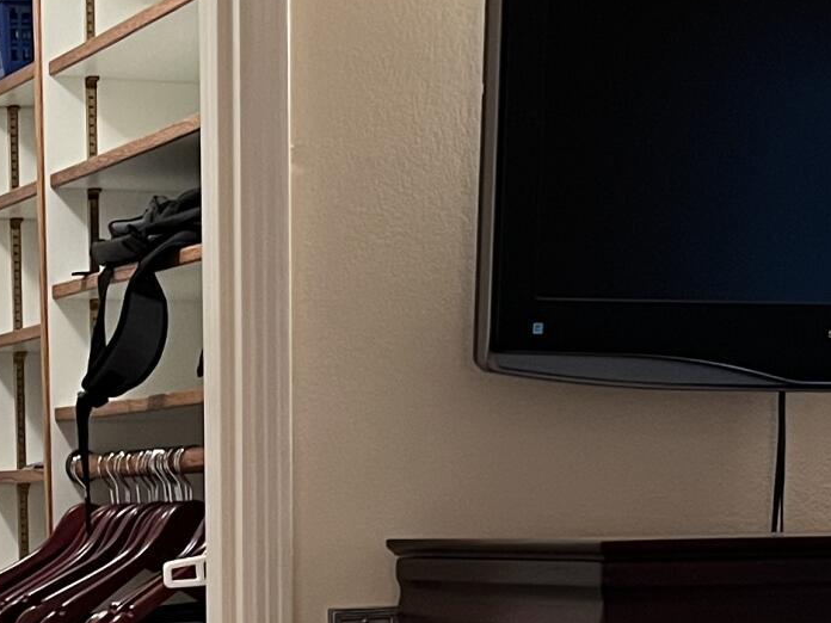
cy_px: 869
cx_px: 246
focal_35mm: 112
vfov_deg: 12.7
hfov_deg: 17.5
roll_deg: +0.0
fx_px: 2689
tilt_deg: -8.5
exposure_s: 1/60
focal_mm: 5.7
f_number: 1.5
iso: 400
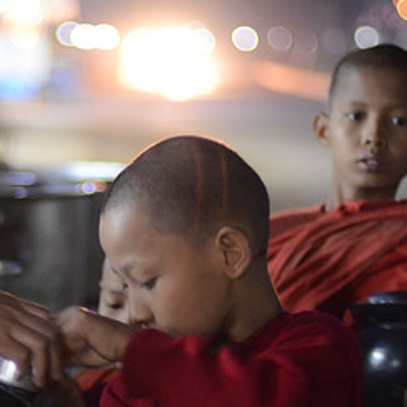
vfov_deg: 11.5
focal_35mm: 151
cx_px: 23
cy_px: 297
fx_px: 2009
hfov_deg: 11.5
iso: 1600
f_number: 1.4
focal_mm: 50
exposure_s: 1/8
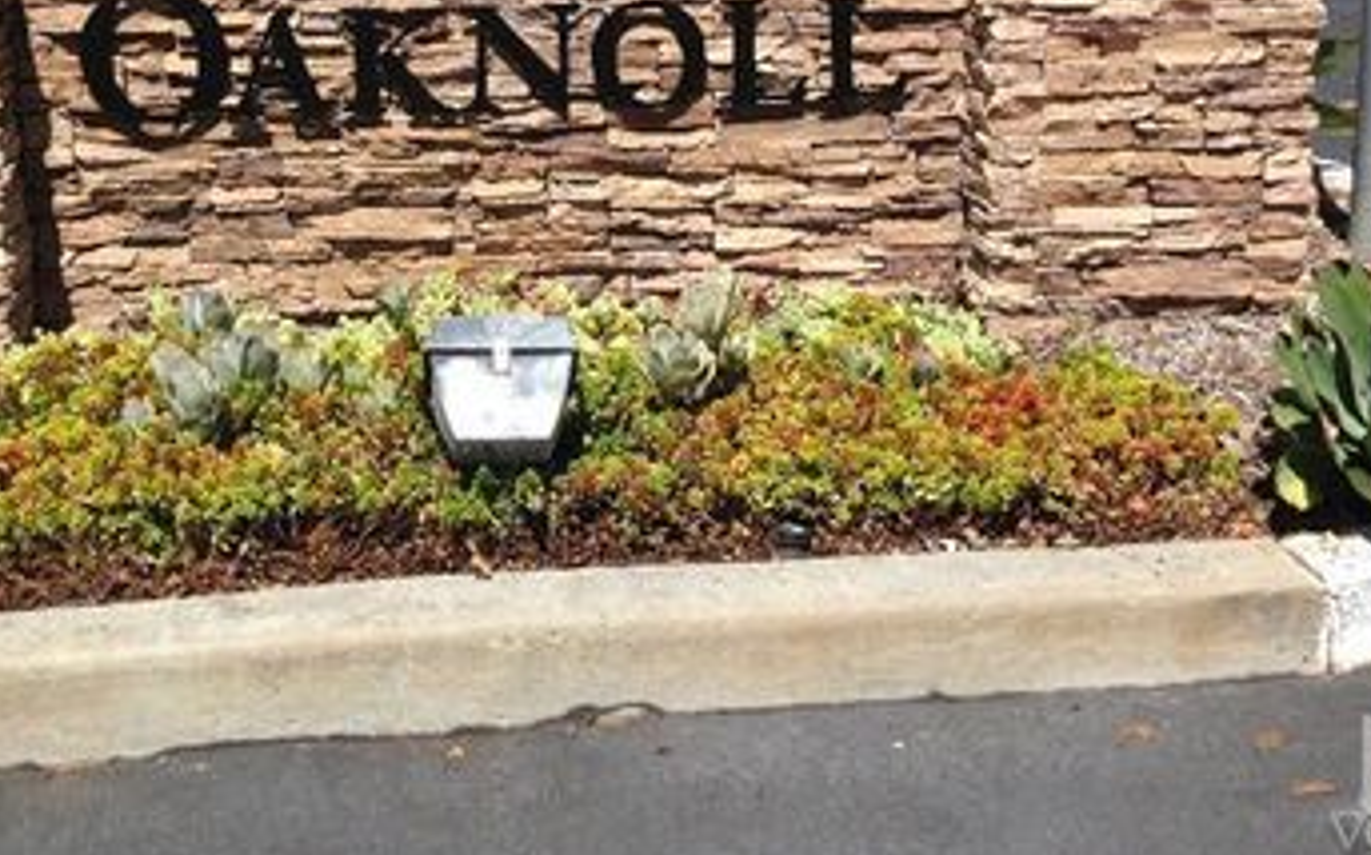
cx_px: 512
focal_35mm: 51
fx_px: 1905
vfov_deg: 24.7
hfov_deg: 39.3
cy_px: 122
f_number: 2.4
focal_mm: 4.12
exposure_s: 1/1808
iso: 50
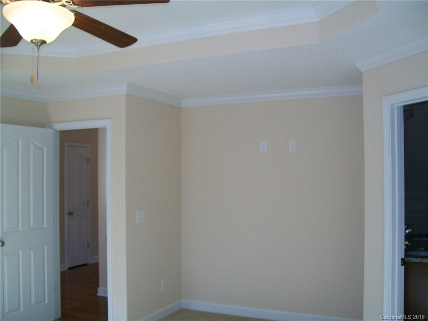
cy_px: 160
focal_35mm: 36
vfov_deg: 39.7
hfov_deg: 51.4
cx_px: 214
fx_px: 445
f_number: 2.7
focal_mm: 6
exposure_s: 1/60
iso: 64
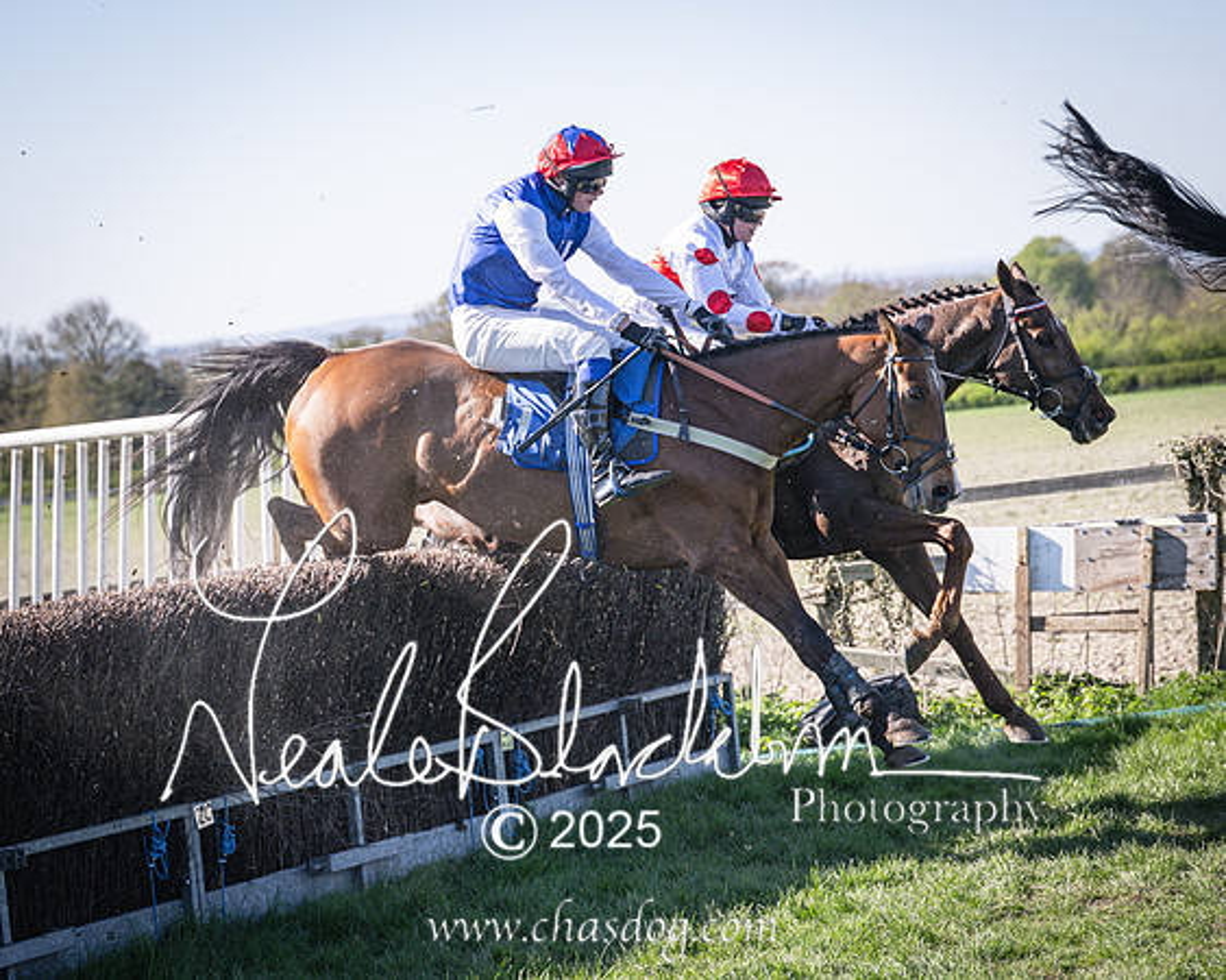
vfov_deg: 14.1
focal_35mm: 109
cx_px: 590
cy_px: 499
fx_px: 3957
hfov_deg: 17.6
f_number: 4
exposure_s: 1/1600
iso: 200
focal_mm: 70
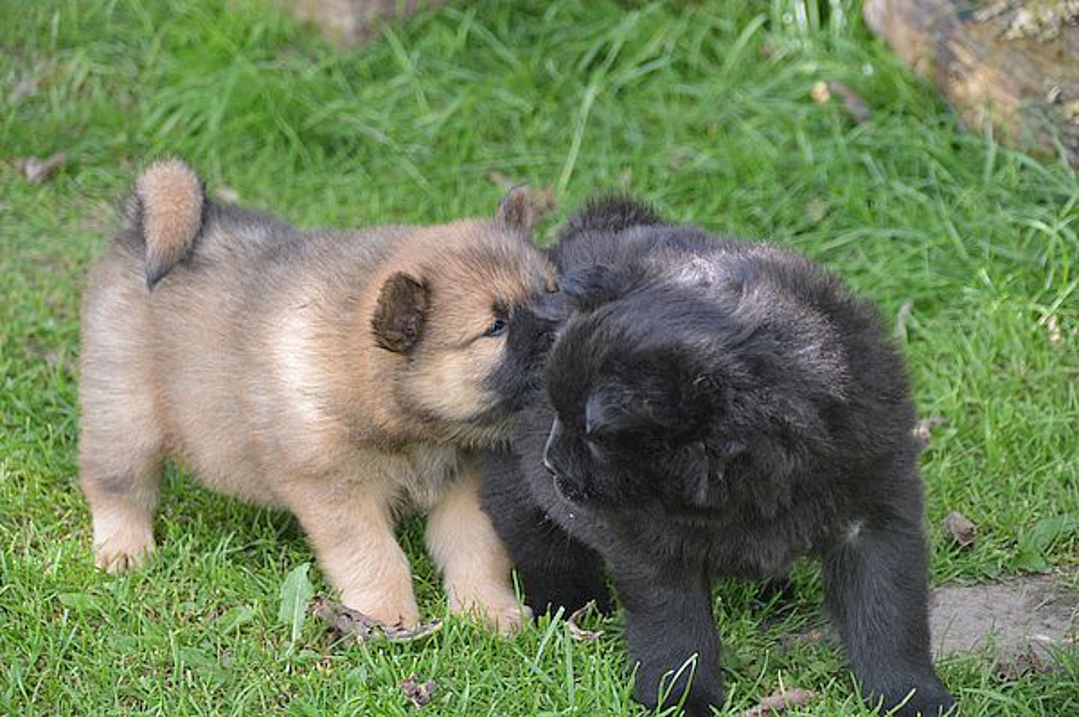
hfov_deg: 17.5
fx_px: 3504
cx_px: 540
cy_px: 358
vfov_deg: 11.7
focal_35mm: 117
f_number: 5.3
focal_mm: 78
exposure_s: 1/500
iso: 1100
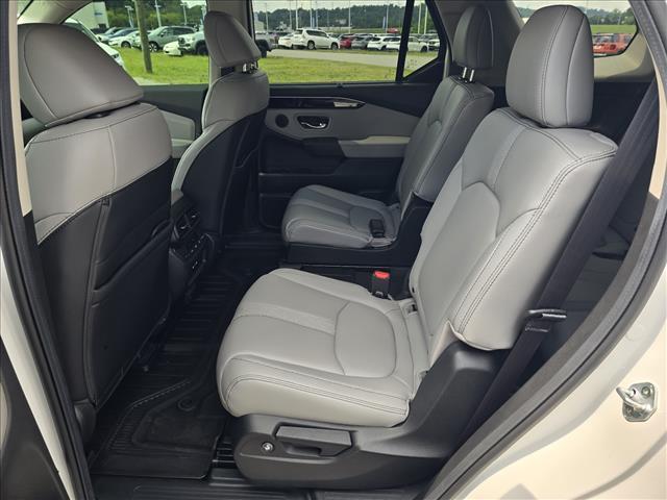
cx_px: 334
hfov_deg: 73.9
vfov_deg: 58.9
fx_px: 443
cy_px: 250
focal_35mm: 23
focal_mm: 6.3
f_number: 1.7
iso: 25
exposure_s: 1/182
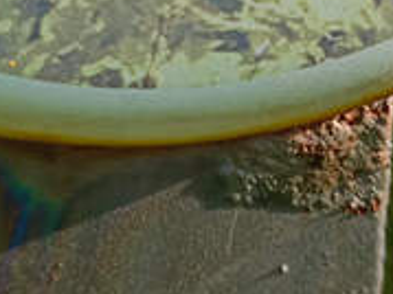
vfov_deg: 12.9
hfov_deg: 17.6
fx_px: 1271
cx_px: 202
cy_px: -61
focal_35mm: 112
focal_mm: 4.76
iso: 112
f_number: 1.69
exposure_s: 1/425
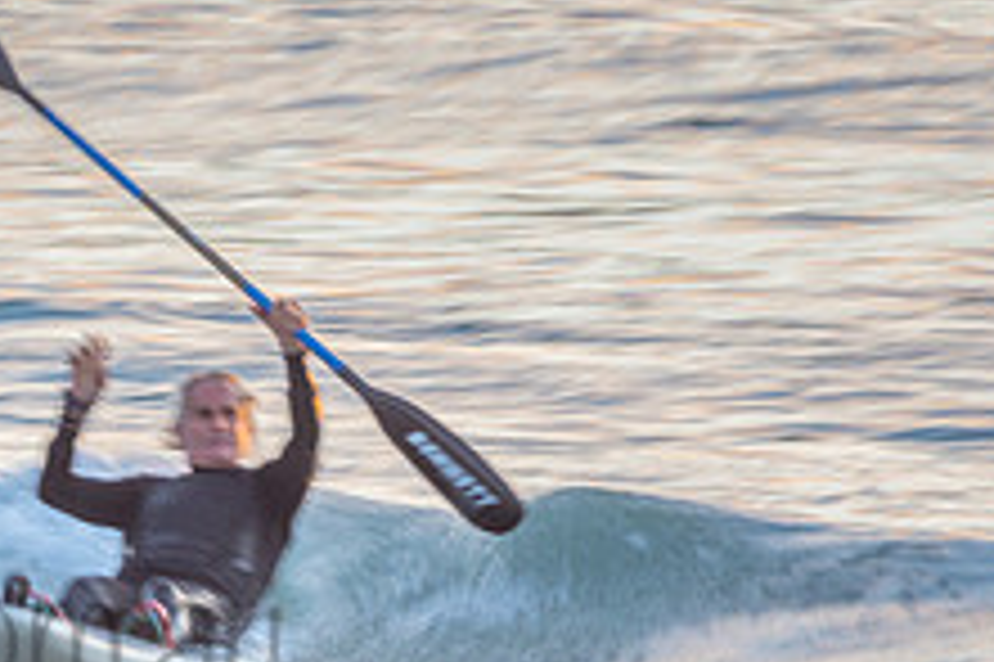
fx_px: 54407
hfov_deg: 1.0
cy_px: 583
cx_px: -193
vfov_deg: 0.7
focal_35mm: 1972
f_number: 14
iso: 100
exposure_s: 1/20
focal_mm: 500
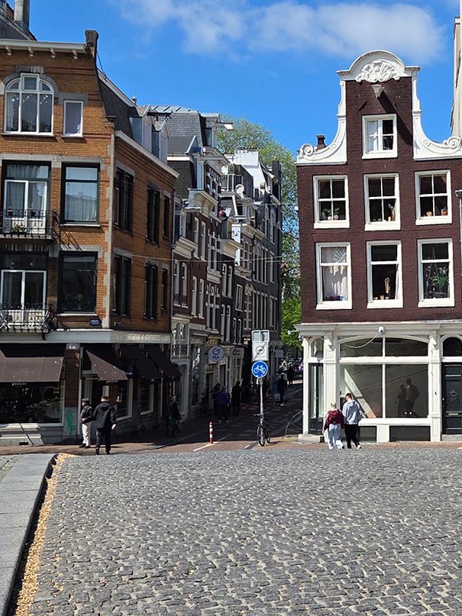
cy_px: 252
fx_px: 1015
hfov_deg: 24.7
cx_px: 435
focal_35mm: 57
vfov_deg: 33.7
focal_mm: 5.4
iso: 80
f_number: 1.8
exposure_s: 1/5399
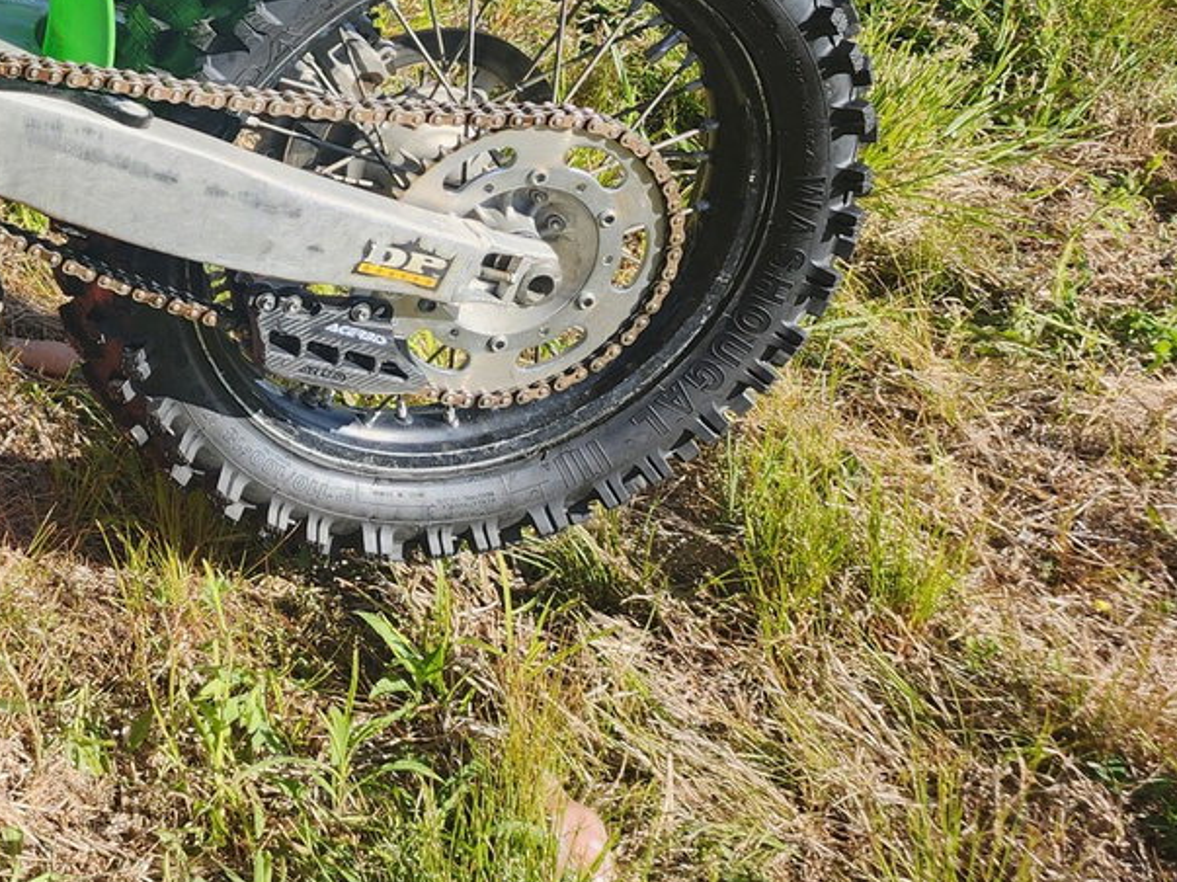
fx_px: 2074
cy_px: -246
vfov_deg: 21.8
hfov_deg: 26.6
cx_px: -369
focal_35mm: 61
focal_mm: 5.54
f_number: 1.8
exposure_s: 1/773
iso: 25
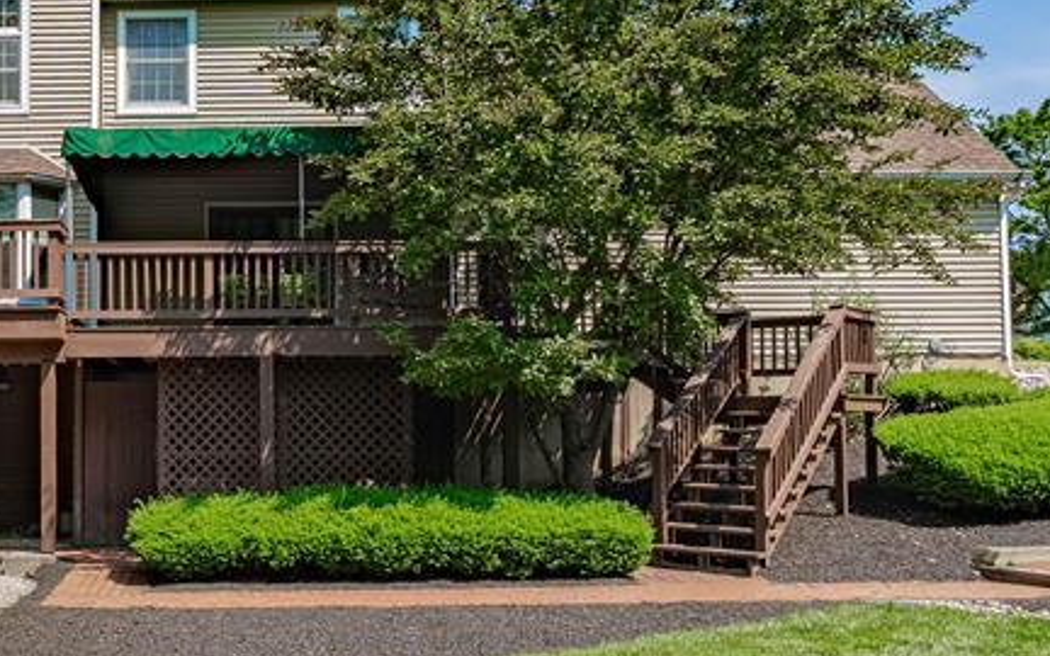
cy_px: 352
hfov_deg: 45.2
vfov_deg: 31.2
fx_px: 1173
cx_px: 173
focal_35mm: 41
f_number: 9
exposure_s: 1/3200
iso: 400
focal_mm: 16
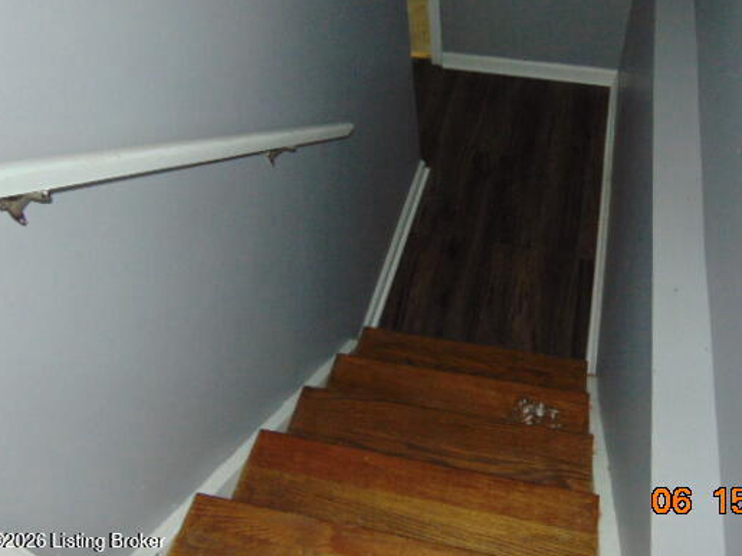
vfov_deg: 45.2
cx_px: 443
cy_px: 227
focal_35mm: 31
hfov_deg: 57.9
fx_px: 664
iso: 200
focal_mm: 4.5
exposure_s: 1/30
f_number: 3
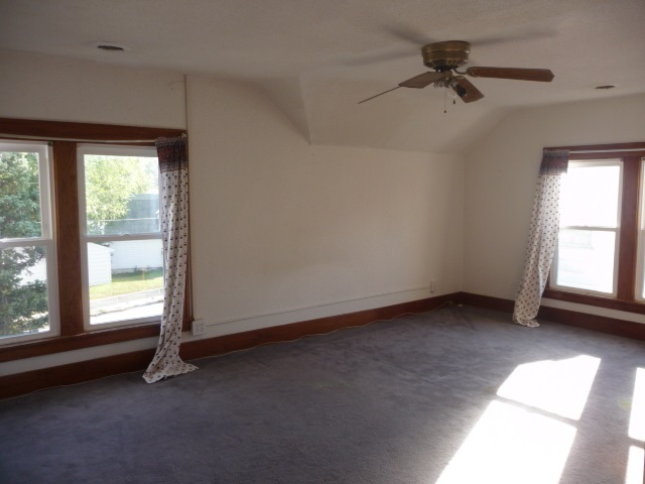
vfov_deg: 49.7
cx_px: 322
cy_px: 242
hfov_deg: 63.4
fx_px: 522
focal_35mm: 28
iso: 100
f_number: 3.3
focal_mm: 4.7
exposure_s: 1/40
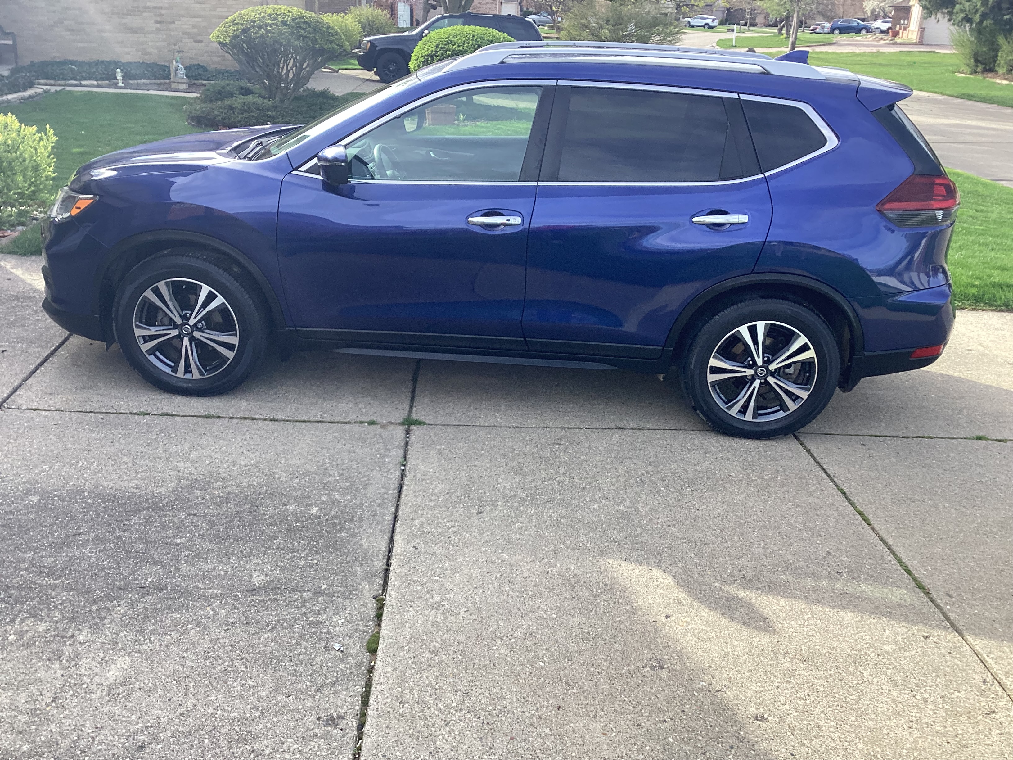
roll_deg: -2.3
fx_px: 907
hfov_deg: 58.4
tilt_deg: -22.5
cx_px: 506
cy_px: 380
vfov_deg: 45.4
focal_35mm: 31
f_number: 2.4
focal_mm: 3.3
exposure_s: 1/362
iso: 25
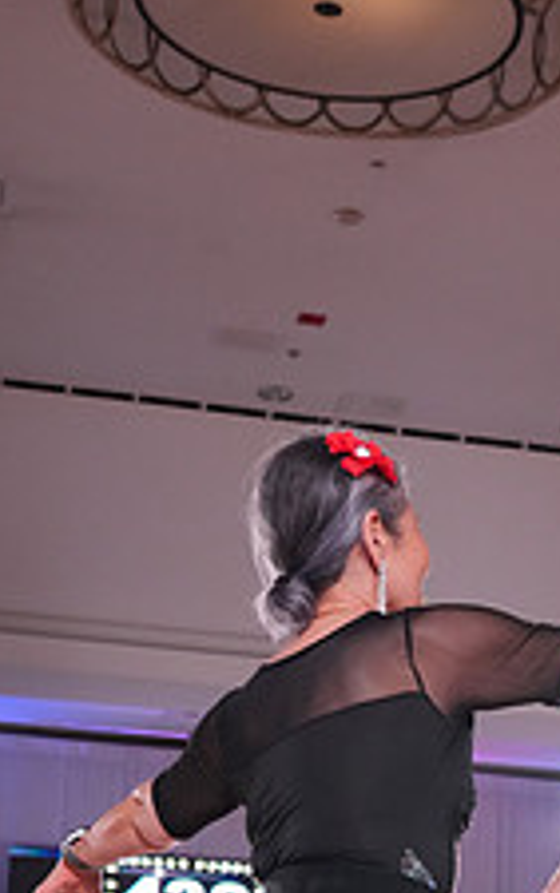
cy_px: 1040
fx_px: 2559
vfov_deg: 18.8
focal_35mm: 105
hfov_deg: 12.2
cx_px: 689
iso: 3200
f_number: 4
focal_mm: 40
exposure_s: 1/500
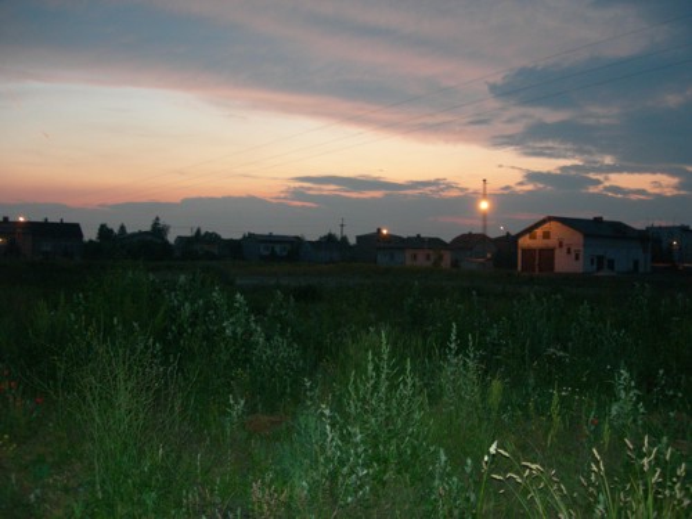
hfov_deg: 49.0
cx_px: 346
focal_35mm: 38
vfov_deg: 37.7
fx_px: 760
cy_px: 260
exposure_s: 1/7.5
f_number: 2.8
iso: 200
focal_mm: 7.8
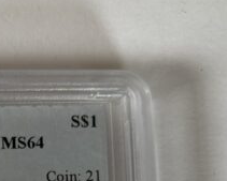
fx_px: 645
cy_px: 299
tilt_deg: -82.3
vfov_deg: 14.6
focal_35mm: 96
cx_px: -29
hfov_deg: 19.1
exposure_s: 1/120
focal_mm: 5.96
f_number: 1.6
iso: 80
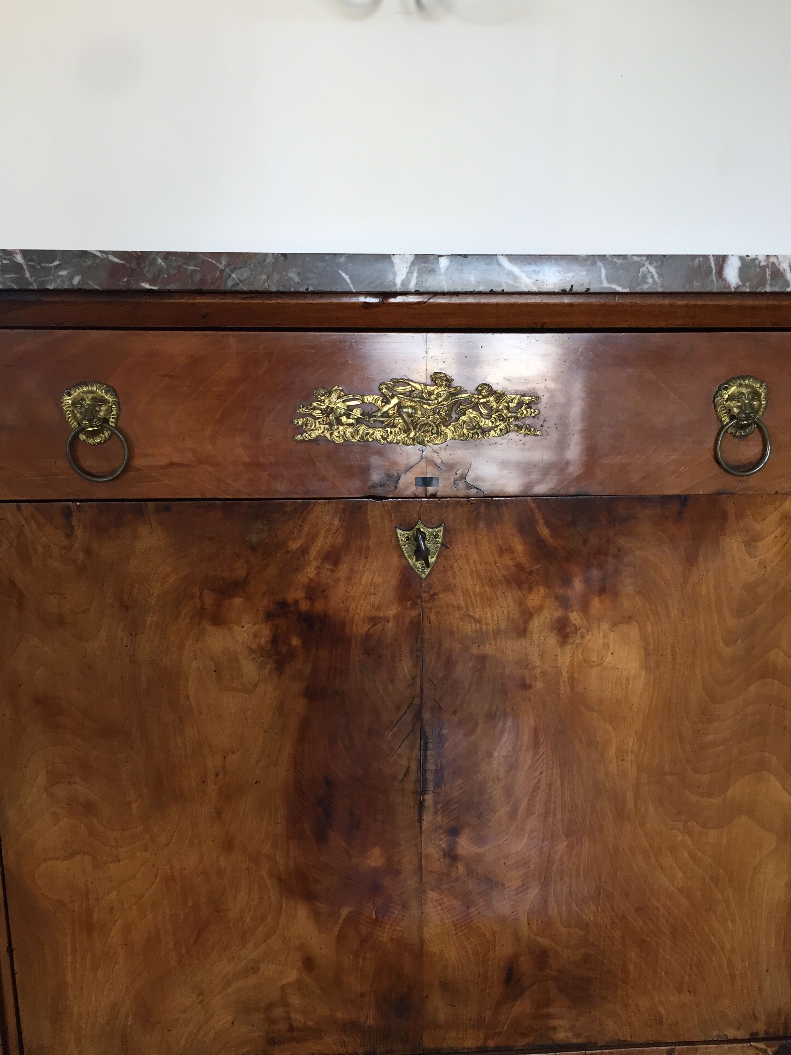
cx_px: 396
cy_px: 528
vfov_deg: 61.7
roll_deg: -0.2
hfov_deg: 48.2
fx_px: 884
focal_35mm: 29
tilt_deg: -12.6
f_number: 2.2
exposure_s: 1/33
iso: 40
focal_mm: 4.15
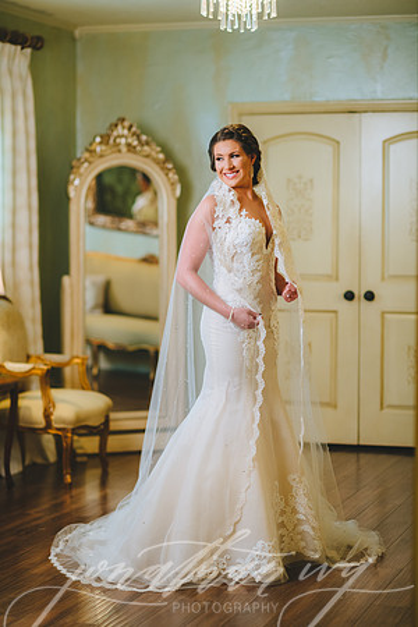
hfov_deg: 16.1
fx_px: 1480
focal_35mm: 85
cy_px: 314
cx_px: 209
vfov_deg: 23.9
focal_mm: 85
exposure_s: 1/125
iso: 400
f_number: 2
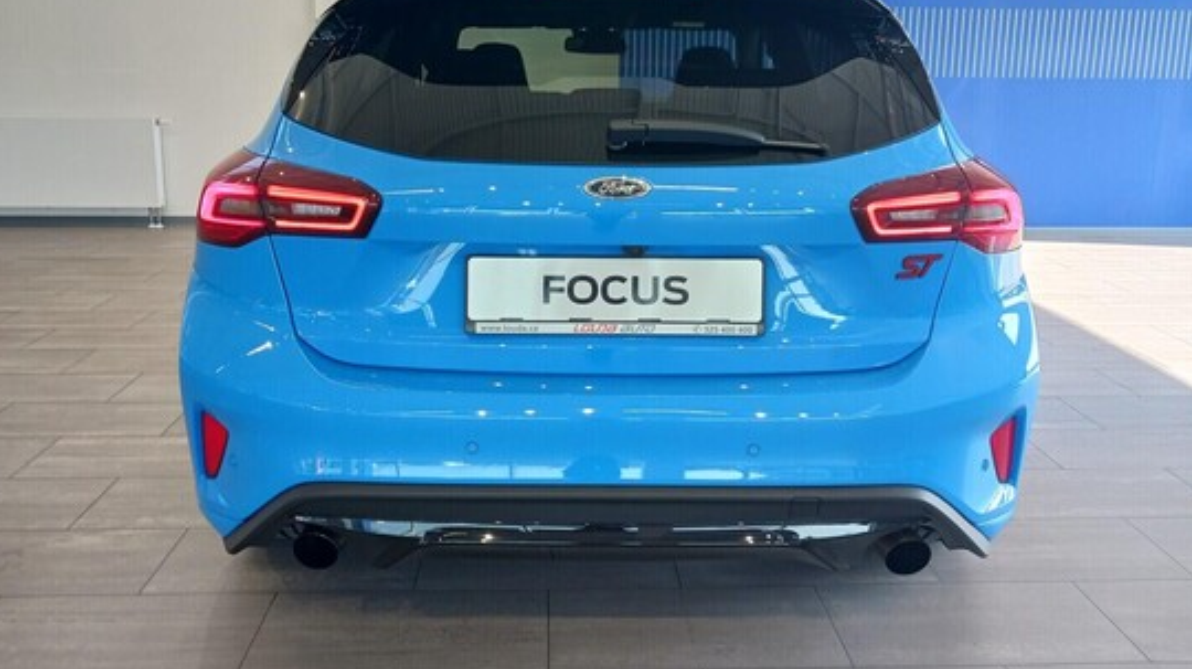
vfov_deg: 38.6
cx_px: 592
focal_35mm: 30
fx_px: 948
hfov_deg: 64.3
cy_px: 251
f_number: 1.8
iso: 50
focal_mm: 4
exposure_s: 1/50
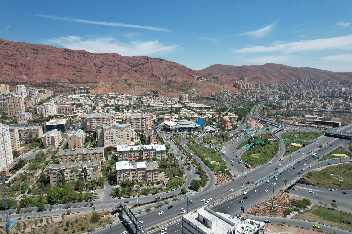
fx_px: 215
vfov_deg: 57.2
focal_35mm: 22
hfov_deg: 78.6
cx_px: 176
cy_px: 117
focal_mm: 8.38
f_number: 2.8
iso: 100
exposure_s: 1/2500
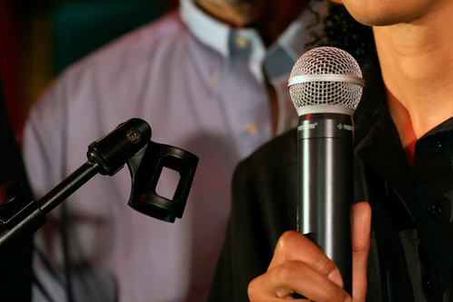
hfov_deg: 14.3
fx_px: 1799
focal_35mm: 143
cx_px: 355
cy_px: 12
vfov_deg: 9.5
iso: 3200
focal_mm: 70
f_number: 2.8
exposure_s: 1/90
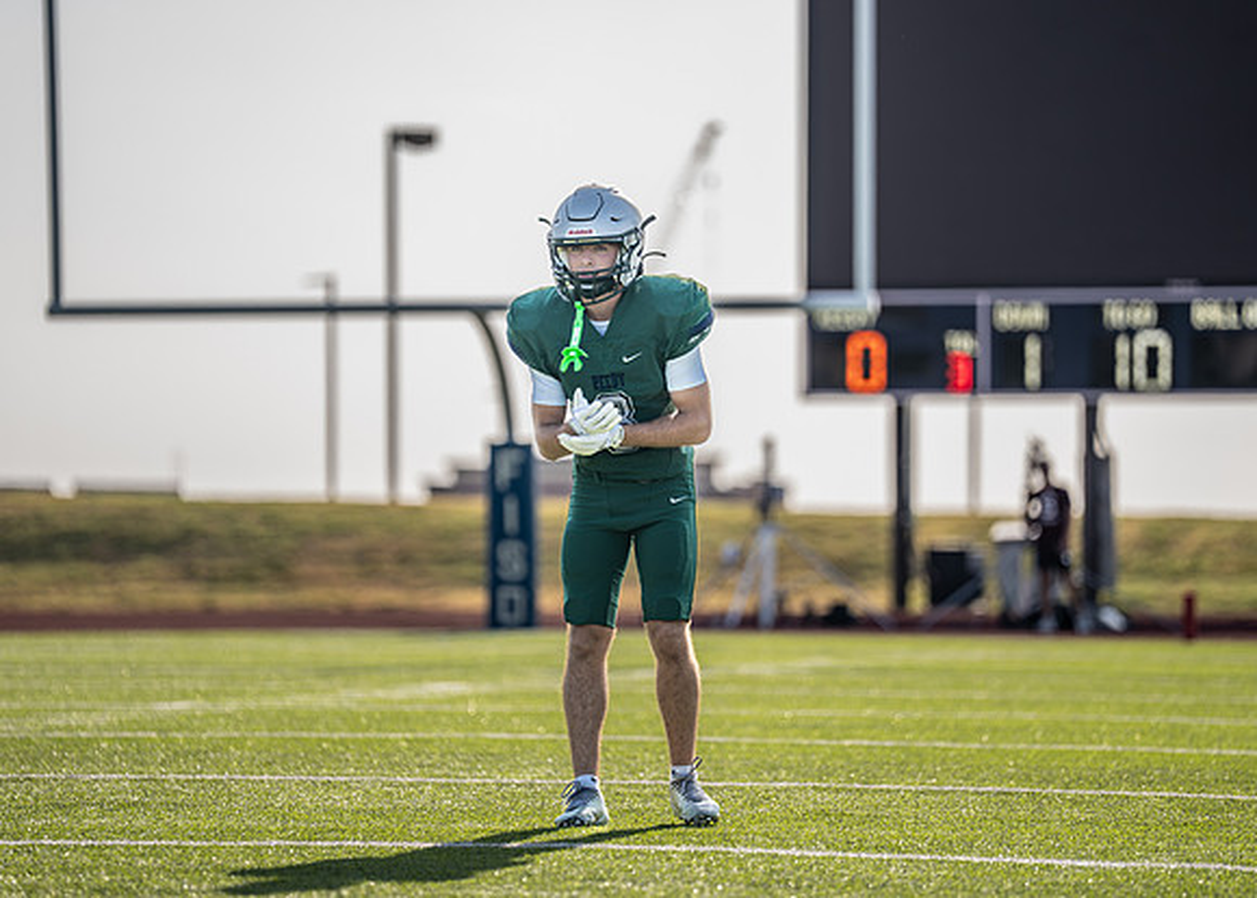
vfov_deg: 7.6
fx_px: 6746
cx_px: 651
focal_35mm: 189
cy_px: 448
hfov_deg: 10.6
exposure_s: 1/1600
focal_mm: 175
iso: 160
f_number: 2.8
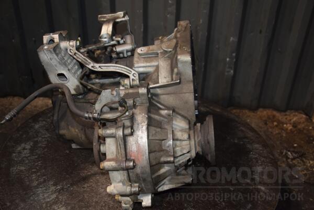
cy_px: 105
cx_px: 157
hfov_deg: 51.3
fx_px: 327
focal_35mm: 38
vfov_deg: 35.5
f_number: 5
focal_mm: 25
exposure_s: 1/60
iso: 800
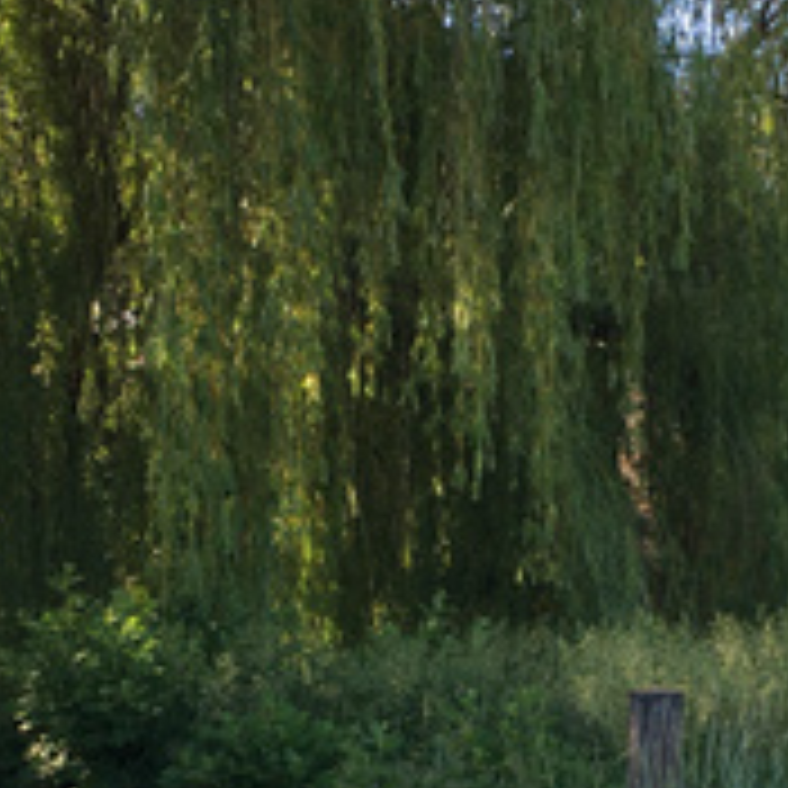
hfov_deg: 18.4
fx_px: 2421
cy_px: 747
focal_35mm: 94
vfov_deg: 18.1
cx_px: 554
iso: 25
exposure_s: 1/247
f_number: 2.2
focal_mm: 4.15
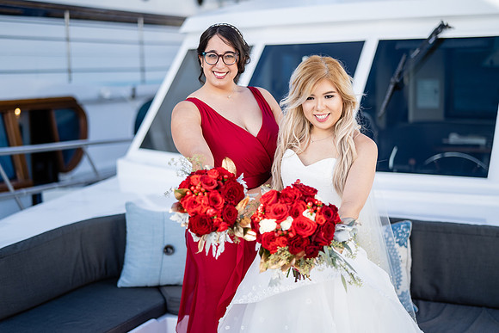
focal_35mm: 54
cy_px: 155
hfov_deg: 37.2
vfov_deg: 25.3
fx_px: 742
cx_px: 232
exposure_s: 1/4000
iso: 160
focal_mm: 50
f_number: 1.4
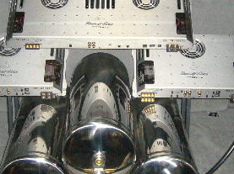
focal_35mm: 81
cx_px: 100
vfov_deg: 18.1
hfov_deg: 24.1
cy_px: 66
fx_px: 547
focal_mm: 5.8
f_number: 2.8
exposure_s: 1/60
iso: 400
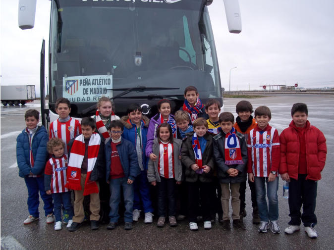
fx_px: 347
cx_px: 167
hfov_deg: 51.4
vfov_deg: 39.6
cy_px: 125
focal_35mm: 36
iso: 80
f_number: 3.1
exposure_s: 1/320
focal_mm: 6.5
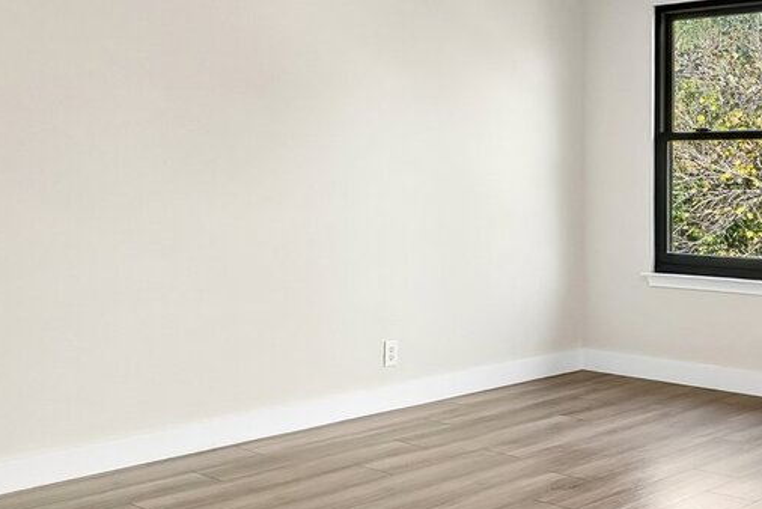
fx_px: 1017
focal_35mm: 48
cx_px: 562
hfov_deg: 40.1
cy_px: 139
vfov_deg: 27.8
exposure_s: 1/20
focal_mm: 15
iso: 500
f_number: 8
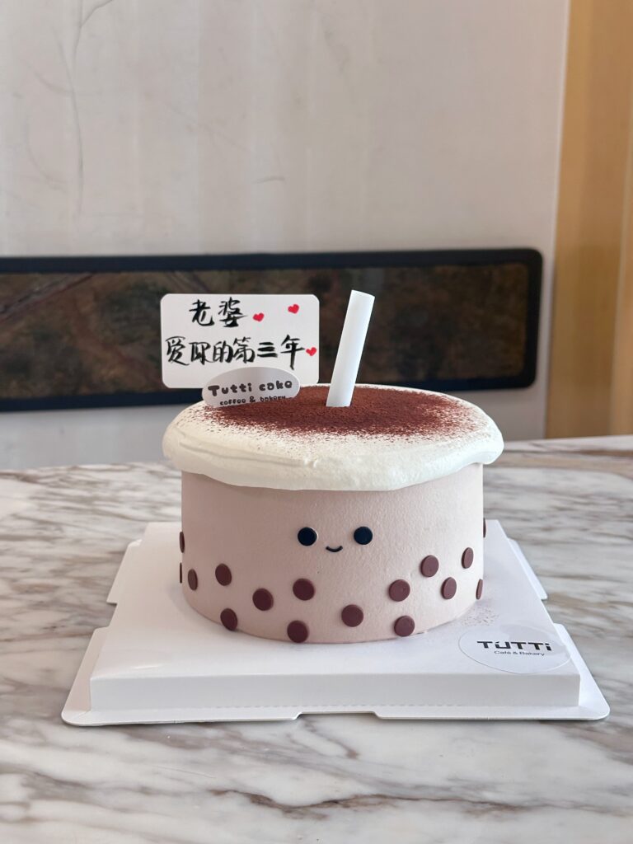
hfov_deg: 30.3
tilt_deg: -13.6
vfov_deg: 39.7
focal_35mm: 48
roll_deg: -2.2
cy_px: 422
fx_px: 1170
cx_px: 316
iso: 160
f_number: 1.78
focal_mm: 6.86
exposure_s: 1/100
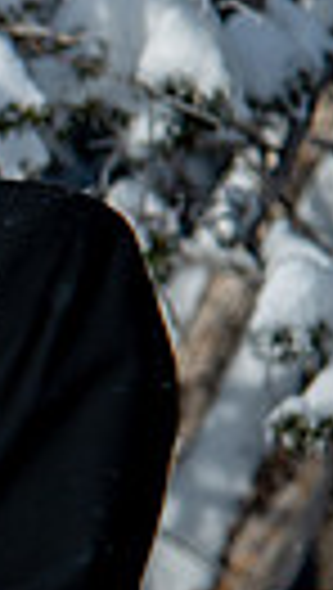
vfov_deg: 6.6
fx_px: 5070
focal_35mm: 324
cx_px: -742
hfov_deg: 3.6
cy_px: 471
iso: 200
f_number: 4
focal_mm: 70
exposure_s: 1/640
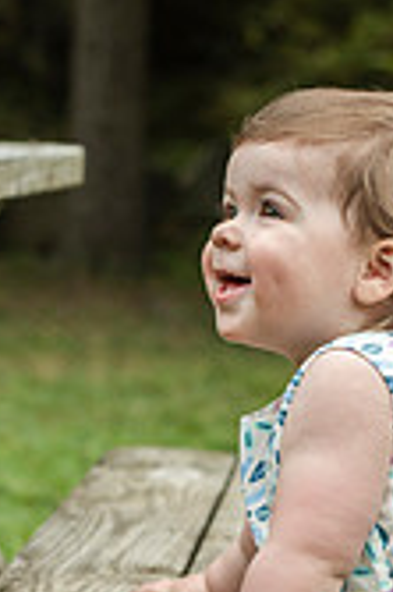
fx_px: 2215
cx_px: 191
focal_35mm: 135
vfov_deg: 15.0
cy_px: 567
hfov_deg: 10.1
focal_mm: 50
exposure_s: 1/2000
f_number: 3.5
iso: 640
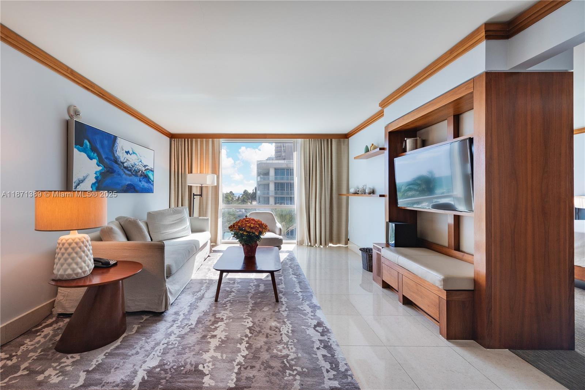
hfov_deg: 104.2
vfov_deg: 81.2
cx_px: 292
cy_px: 195
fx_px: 228
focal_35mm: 14
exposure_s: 1/500
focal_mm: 14
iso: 500
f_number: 9
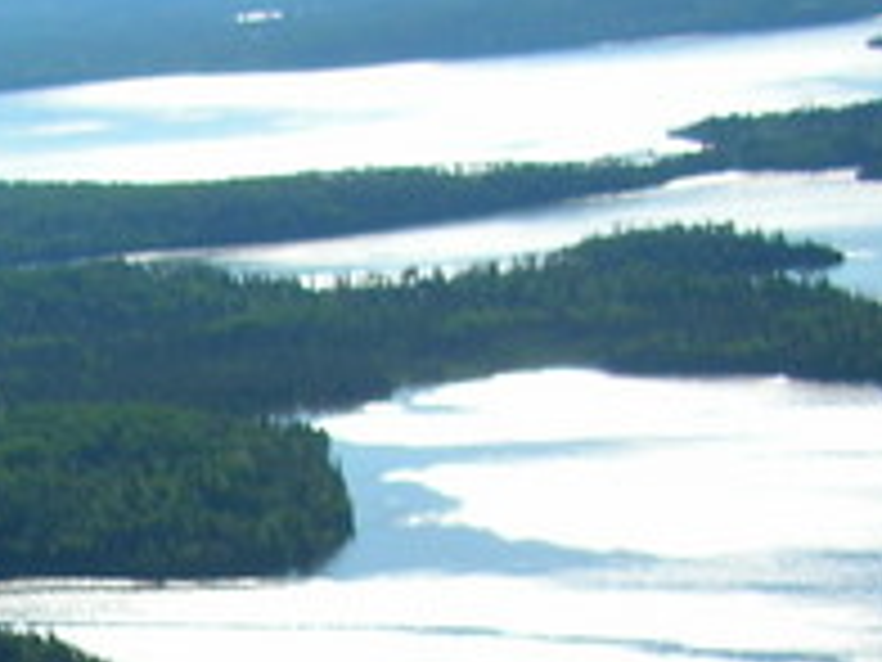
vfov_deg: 10.1
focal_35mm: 143
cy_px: 901
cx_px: -639
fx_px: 3644
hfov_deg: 12.7
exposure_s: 1/92
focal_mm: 5.8
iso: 50
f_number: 8.5
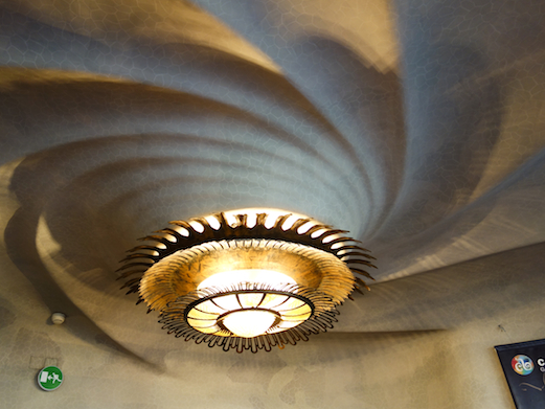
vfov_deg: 45.5
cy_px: 207
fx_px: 488
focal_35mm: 31
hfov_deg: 58.3
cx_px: 257
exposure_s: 1/50
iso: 125
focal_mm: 10.4
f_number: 1.8
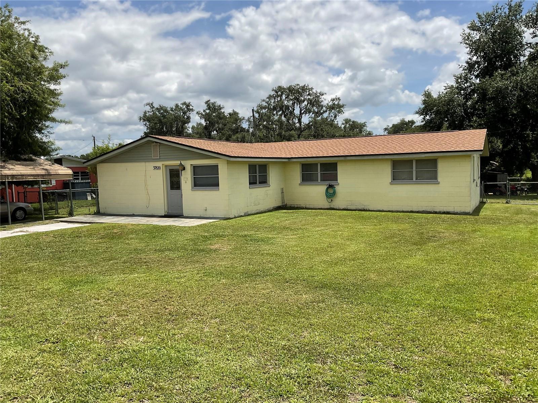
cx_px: 269
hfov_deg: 61.7
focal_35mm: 29
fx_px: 451
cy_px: 202
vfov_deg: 48.2
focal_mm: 3
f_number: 1.8
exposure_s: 1/3125
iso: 16
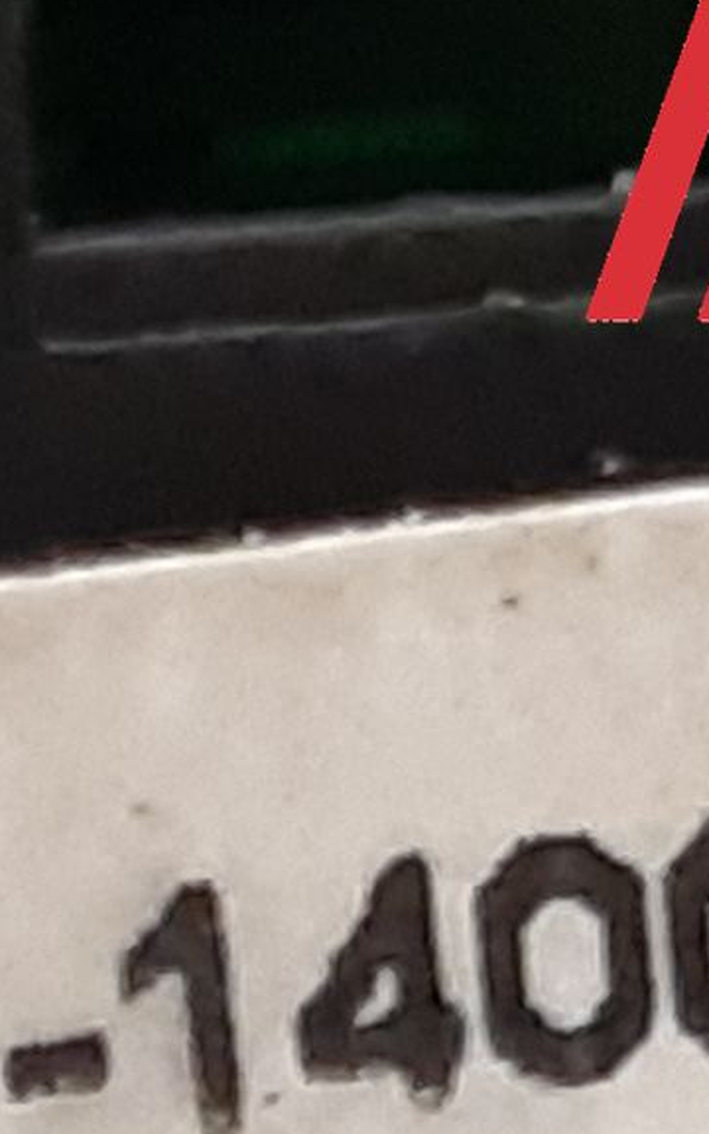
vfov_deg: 19.5
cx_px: -223
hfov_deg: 12.9
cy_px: 1500
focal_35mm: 98
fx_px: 3030
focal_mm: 3.93
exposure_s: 1/50
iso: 200
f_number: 1.7
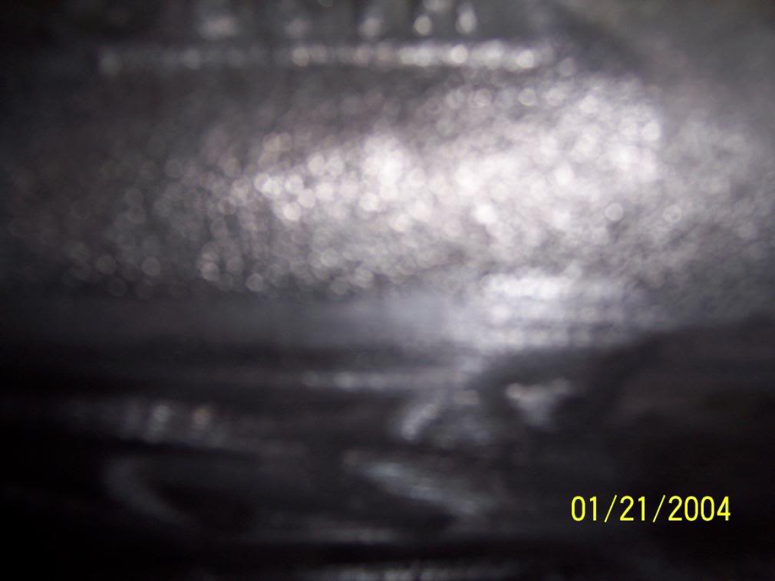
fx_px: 739
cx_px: 388
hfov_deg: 55.3
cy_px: 290
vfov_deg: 43.0
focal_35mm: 33
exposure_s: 1/60
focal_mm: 5.5
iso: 80
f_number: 2.8
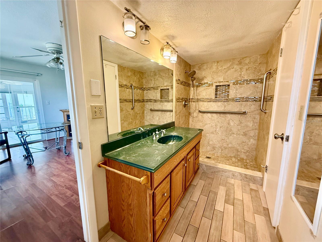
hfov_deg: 102.1
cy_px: 121
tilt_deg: -8.0
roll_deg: +0.0
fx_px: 130
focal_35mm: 14
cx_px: 161
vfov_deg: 85.7
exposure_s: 1/60
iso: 320
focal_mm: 2.22
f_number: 2.2
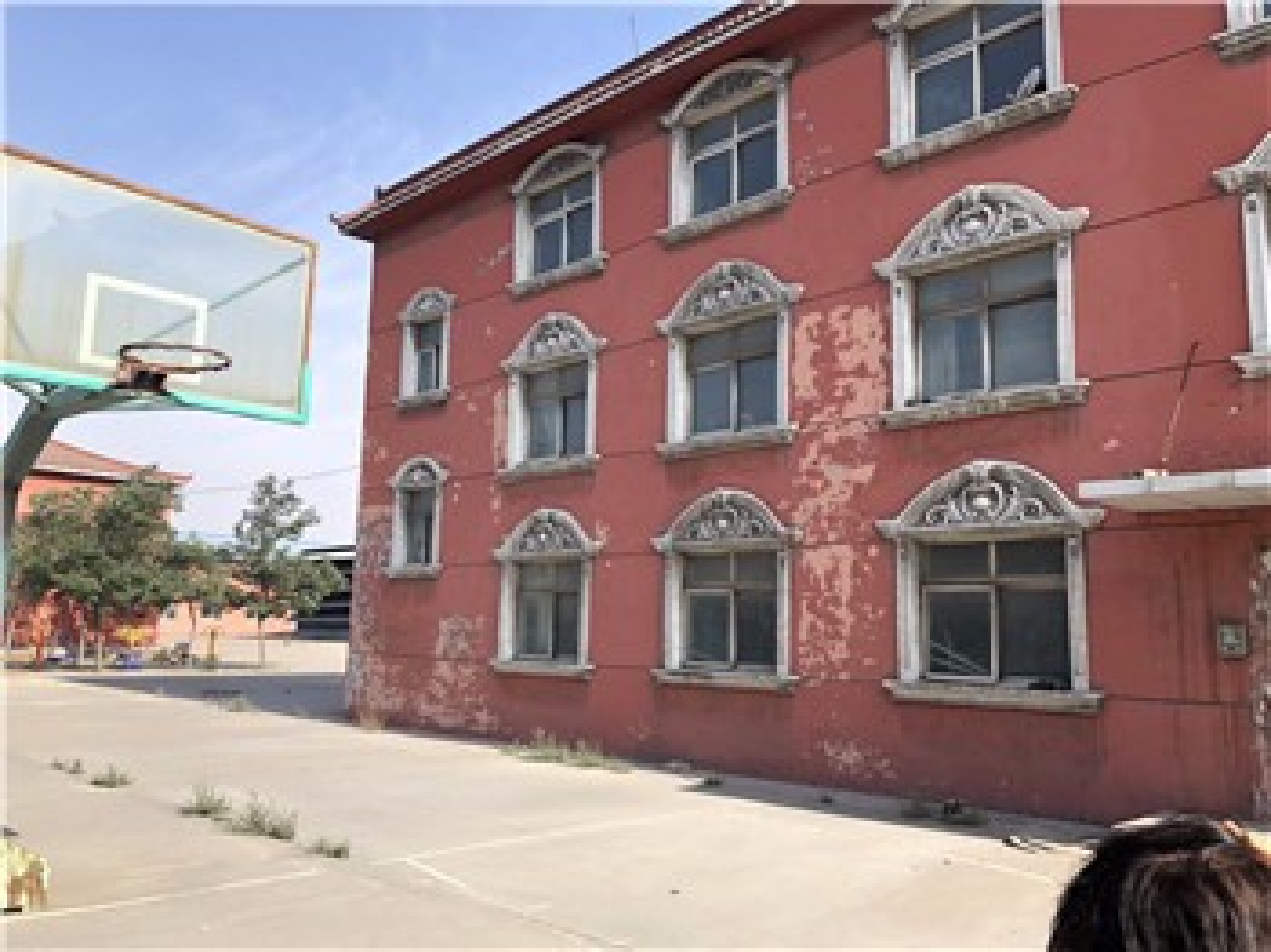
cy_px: 476
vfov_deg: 49.7
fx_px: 1027
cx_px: 636
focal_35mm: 28
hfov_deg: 63.5
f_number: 1.8
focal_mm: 4
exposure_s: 1/1143
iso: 20
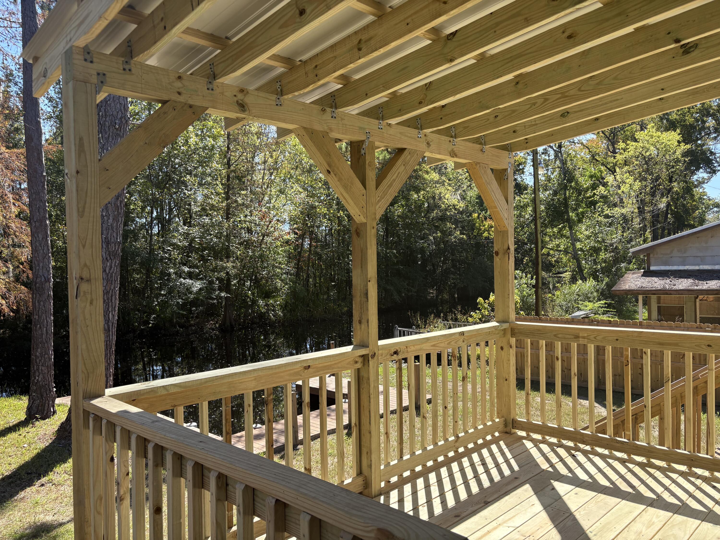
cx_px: 360
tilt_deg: -1.3
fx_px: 541
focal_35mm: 26
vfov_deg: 53.1
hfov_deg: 67.3
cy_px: 270
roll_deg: +1.3
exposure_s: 1/1239
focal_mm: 5.96
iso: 64
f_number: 1.6
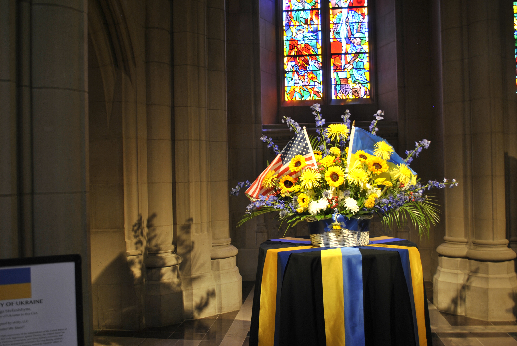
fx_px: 474
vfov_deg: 40.1
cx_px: 258
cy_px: 173
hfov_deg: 57.2
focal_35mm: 33
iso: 100
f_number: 4
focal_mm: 22
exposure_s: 1/8
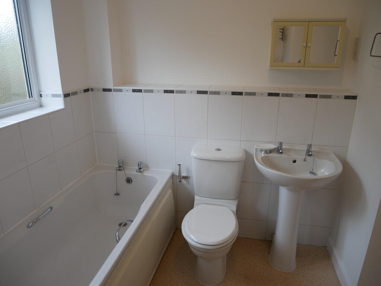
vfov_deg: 56.8
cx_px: 190
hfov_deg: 71.6
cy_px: 143
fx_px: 264
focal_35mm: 24
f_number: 3.5
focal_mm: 12
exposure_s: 1/60
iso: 200
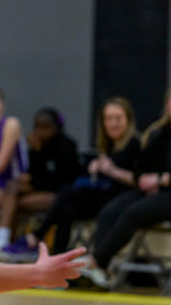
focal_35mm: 582
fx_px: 4709
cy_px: 53
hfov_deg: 2.1
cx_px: -228
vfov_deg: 3.7
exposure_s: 1/1000
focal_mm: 200
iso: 6400
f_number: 3.5
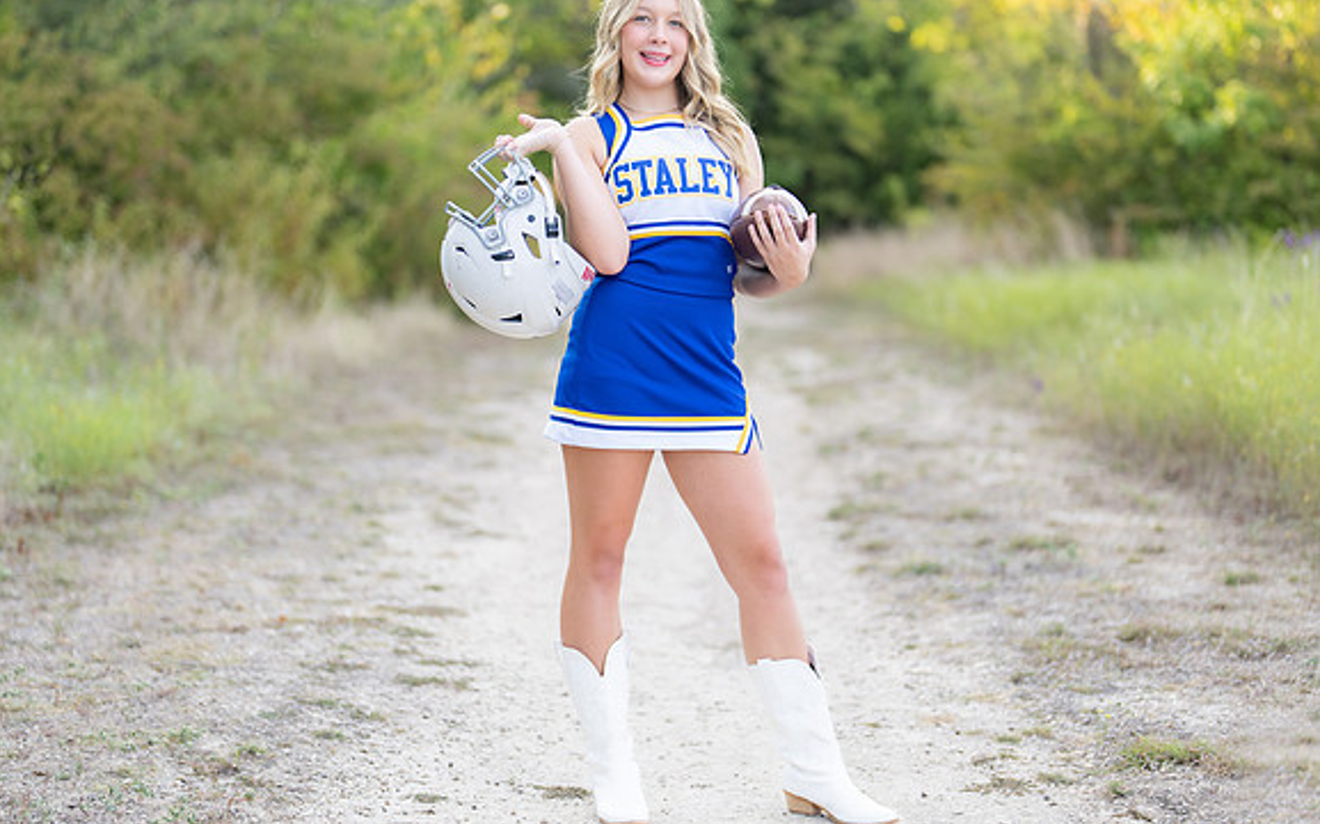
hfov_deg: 30.2
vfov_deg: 19.1
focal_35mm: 68
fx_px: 2445
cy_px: 371
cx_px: 677
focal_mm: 50
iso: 100
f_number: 1.2
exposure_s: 1/800
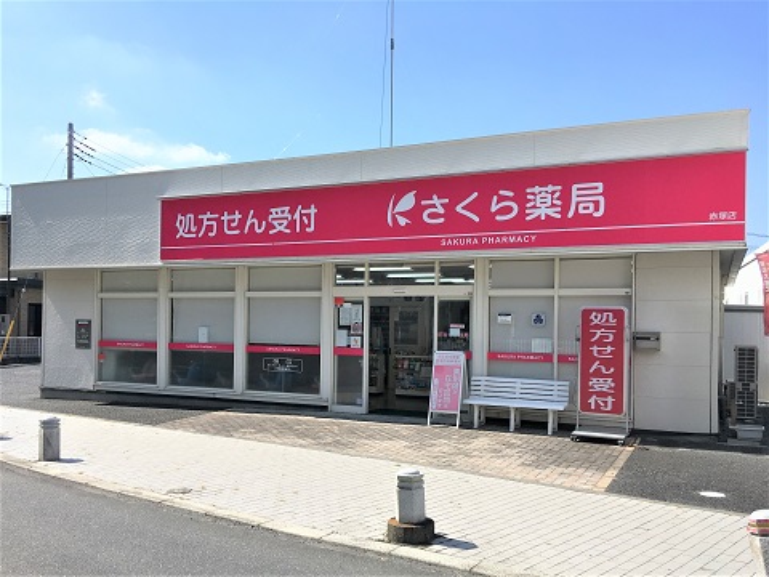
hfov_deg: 61.7
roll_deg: -1.1
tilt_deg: +0.0
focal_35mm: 29
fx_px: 644
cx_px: 384
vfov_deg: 48.2
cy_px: 288
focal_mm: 4.15
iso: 25
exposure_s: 1/1538
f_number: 2.2
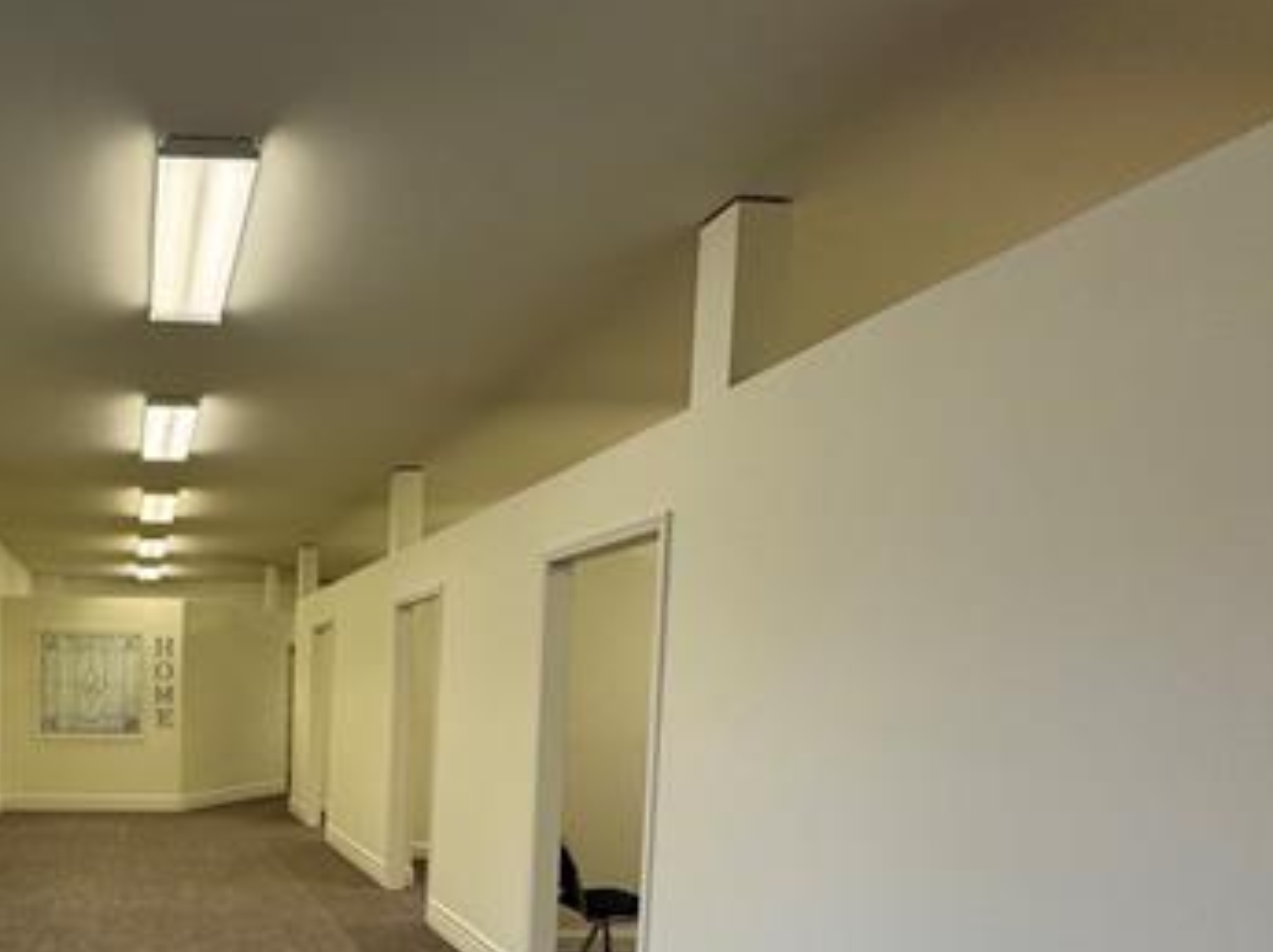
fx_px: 955
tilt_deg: -5.1
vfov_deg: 50.0
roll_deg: -1.2
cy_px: 753
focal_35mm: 26
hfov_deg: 59.3
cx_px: 173
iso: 125
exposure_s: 1/124
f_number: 2.2
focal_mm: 2.22
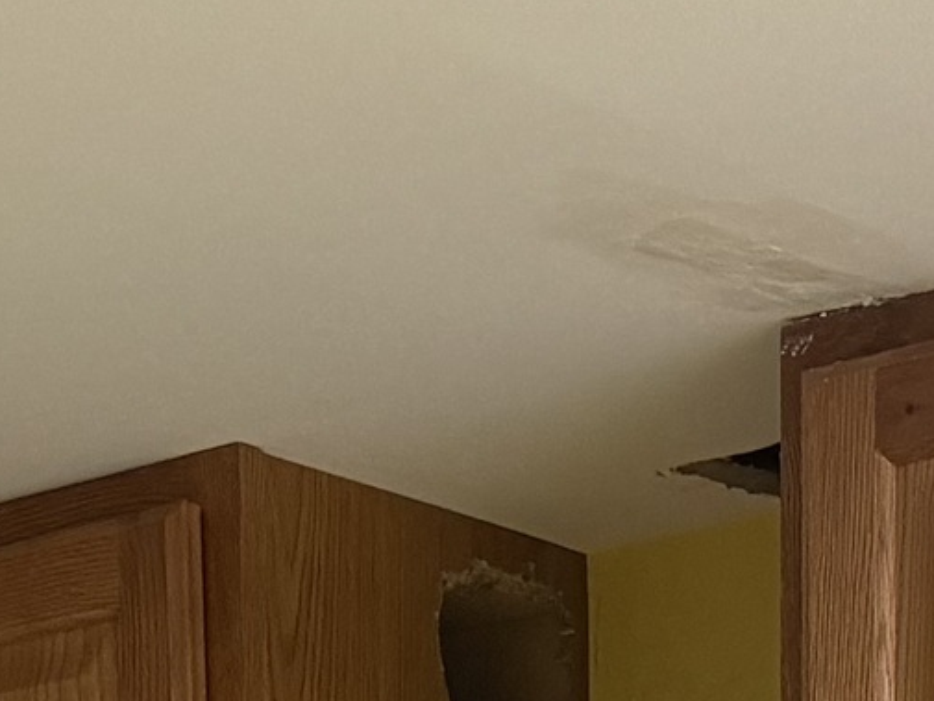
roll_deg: -0.6
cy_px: 2081
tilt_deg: -7.6
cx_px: 566
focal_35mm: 146
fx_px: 3940
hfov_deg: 13.5
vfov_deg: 8.5
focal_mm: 6.76
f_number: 1.78
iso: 250
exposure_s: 1/60
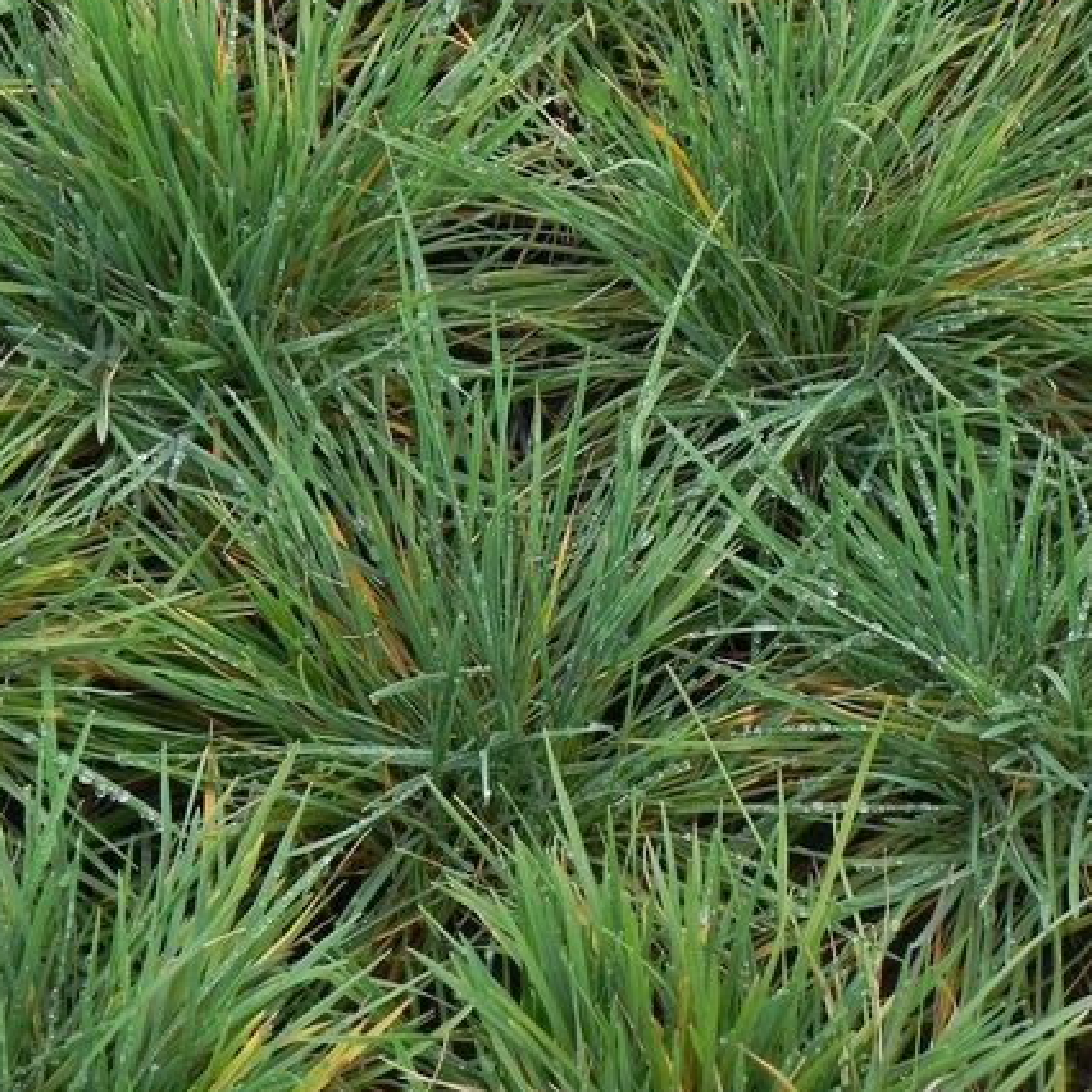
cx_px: 515
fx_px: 5032
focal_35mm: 141
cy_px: 290
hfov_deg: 12.4
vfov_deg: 12.4
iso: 160
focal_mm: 15.1
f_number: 4.5
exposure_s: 1/50
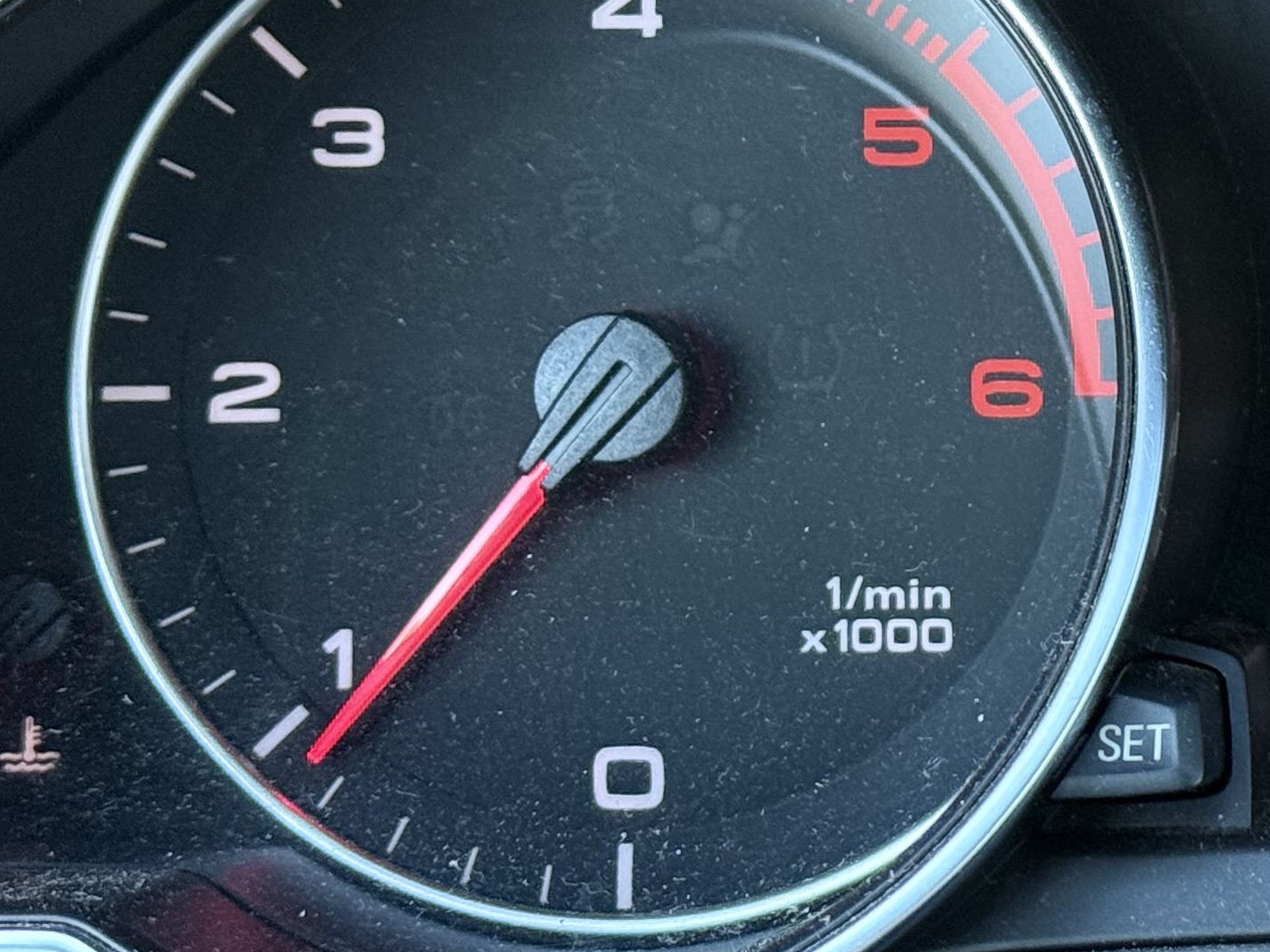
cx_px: 1577
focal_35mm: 136
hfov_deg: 14.0
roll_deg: -1.1
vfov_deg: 10.9
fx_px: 4989
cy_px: 387
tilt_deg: -19.0
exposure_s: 1/40
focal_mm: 6.76
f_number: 1.78
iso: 320
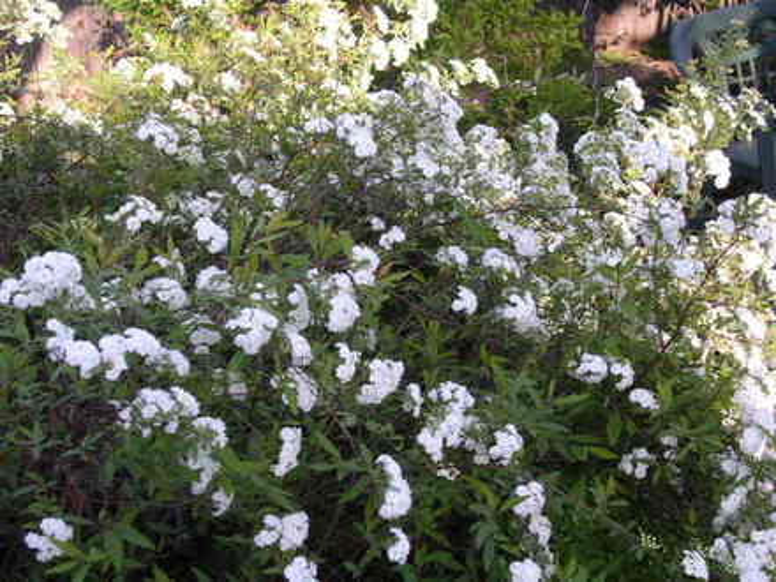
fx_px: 1188
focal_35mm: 53
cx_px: 388
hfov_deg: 36.2
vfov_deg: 27.5
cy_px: 291
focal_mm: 8
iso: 100
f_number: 3.2
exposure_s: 1/83.8
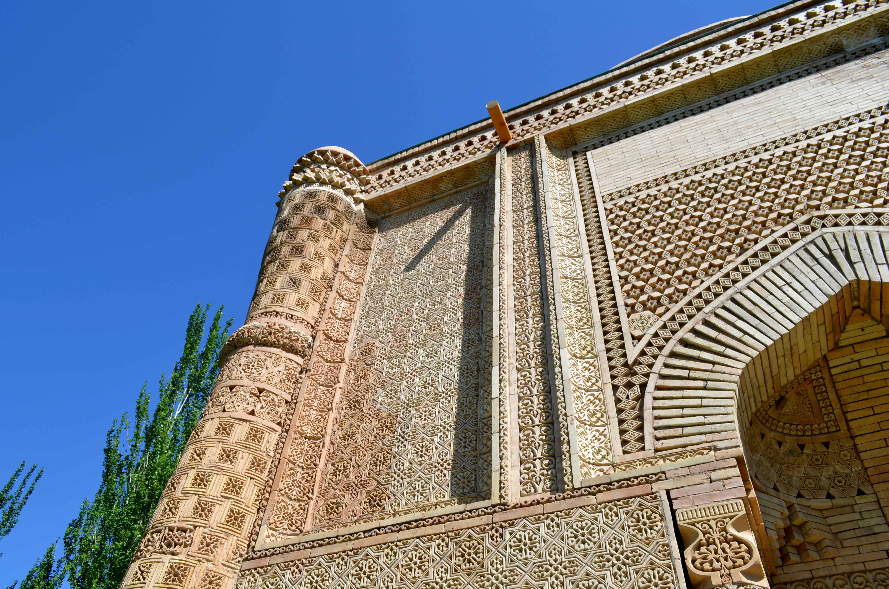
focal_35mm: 27
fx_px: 665
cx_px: 444
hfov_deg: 67.5
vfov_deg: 47.7
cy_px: 294
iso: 110
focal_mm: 18
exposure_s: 1/250
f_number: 8
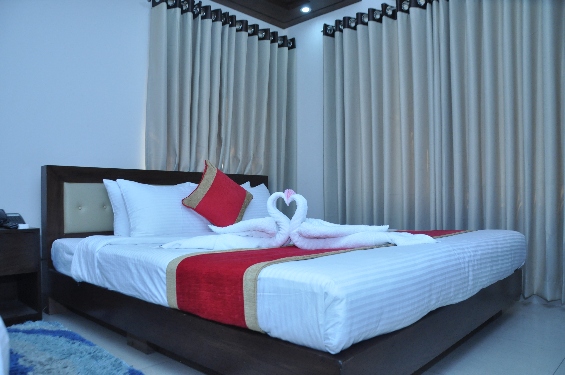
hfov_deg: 67.4
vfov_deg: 47.8
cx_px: 282
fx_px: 423
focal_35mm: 27
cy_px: 188
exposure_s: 1/100
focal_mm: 18
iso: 1000
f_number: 5
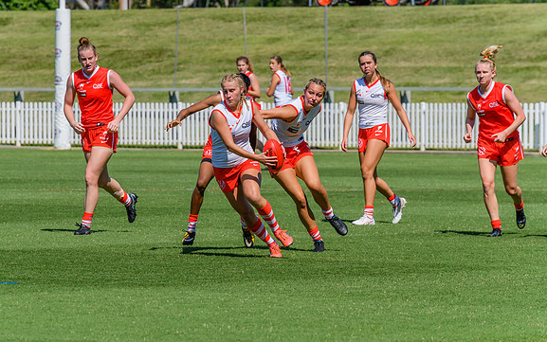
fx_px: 5249
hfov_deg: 6.0
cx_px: 224
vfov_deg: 3.7
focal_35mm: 352
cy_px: 152
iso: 800
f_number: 8
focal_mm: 280
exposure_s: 1/2000
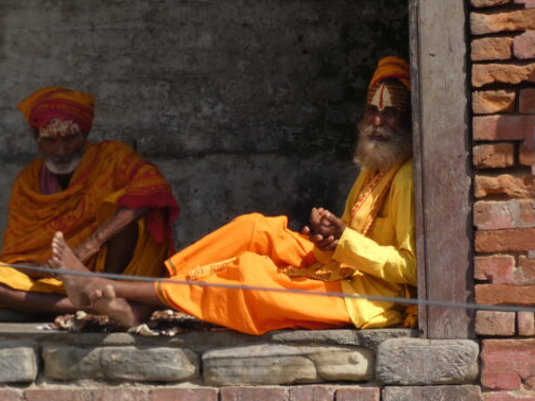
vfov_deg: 1.8
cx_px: 192
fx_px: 12503
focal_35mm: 809
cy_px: 281
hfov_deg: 2.5
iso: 80
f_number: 5.6
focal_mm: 95.2
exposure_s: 1/400
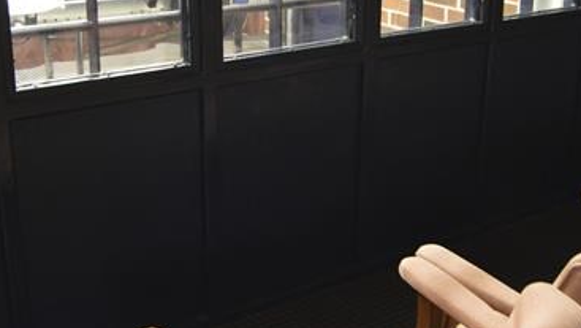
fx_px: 771
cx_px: 293
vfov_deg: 23.9
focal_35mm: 50
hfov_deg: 41.3
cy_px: 108
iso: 3200
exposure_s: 1/10
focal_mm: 18
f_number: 3.5
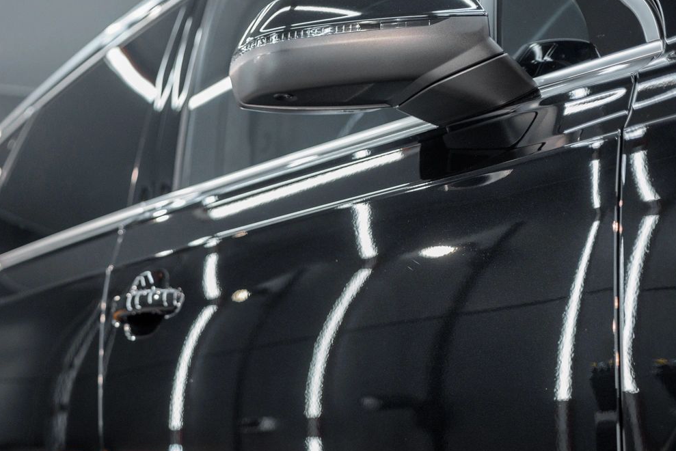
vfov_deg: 17.7
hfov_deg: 25.9
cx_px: 42
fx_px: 1409
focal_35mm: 75
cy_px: 467
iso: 500
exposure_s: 1/200
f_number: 2.2
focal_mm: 35
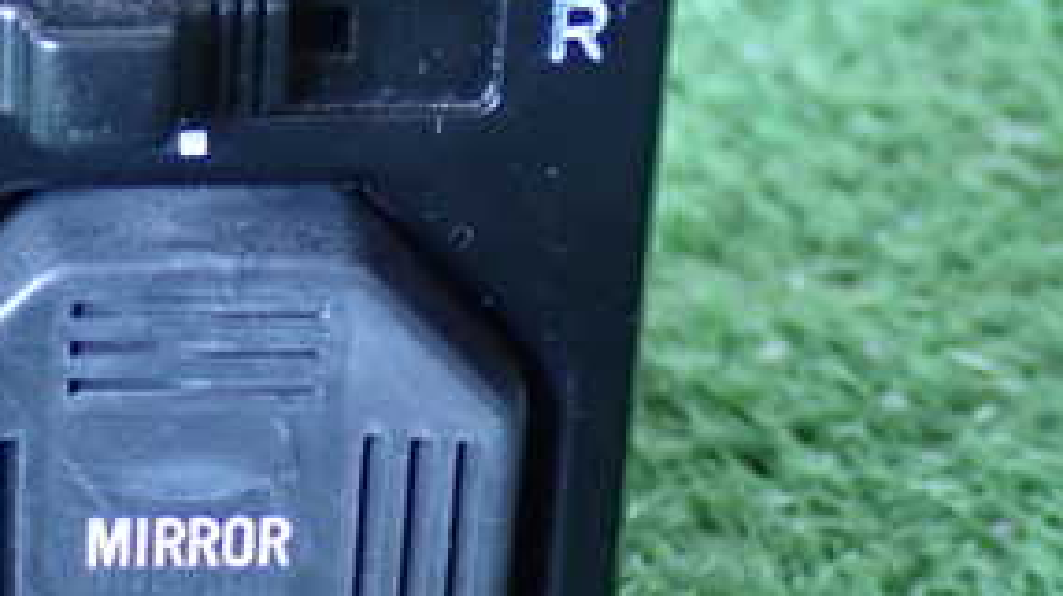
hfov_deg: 17.2
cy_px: 344
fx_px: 3465
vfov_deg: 9.8
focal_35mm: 123
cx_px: 137
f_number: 3.3
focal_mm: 9.65
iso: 800
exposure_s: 1/25
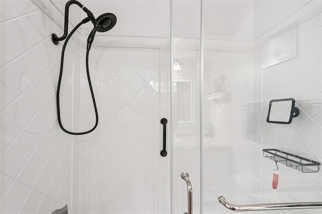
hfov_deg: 96.8
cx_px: 161
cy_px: 107
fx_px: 143
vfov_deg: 73.7
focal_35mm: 16
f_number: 8
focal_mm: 16
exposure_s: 1/10
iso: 400
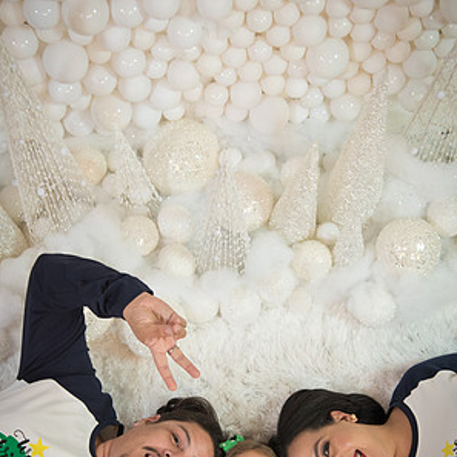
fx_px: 1001
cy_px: 294
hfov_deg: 25.7
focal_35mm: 67
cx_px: 230
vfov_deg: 25.6
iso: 1000
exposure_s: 1/100
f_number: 4.5
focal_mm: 52
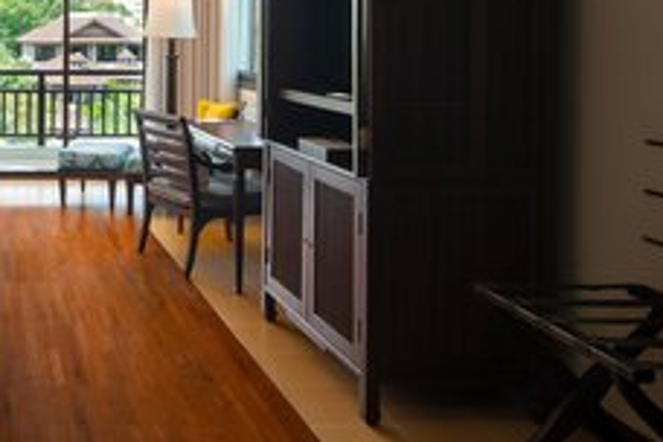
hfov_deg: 41.2
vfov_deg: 32.6
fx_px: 737
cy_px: 97
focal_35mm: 40
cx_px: -23
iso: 320
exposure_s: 1/15
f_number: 8
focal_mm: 19
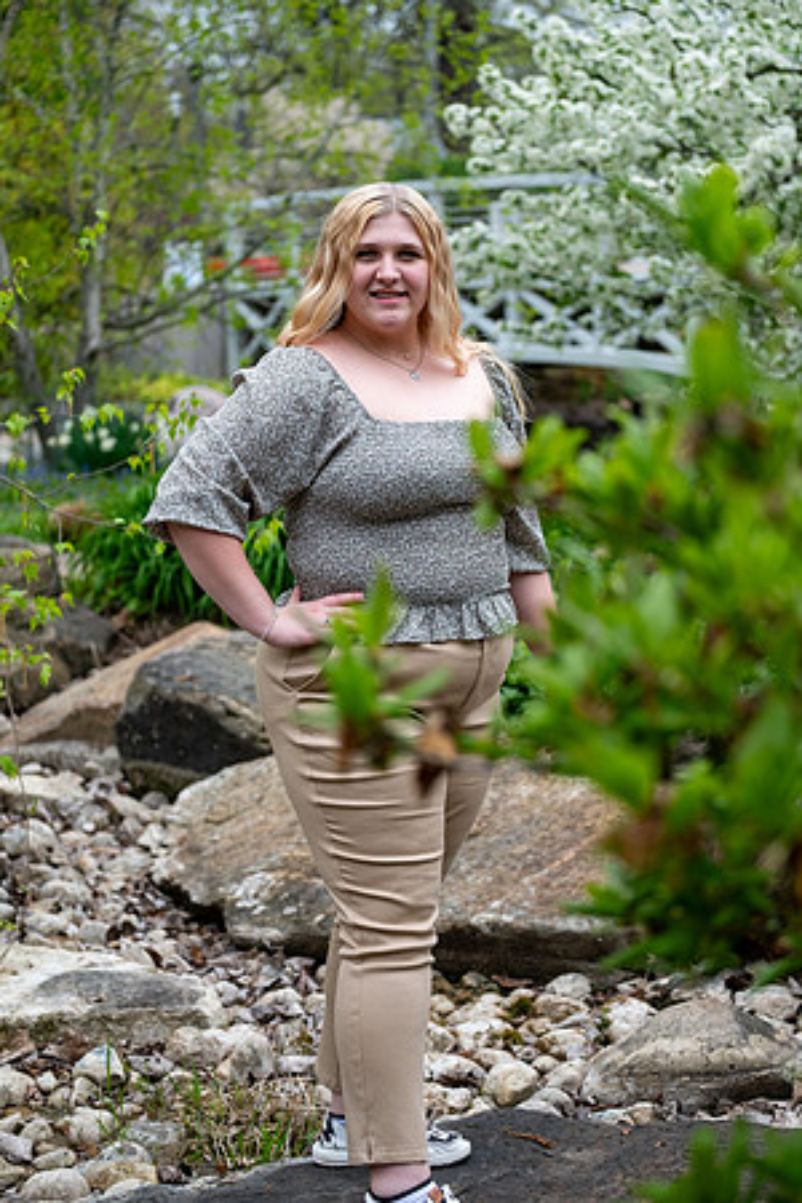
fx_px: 2506
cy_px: 602
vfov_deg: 27.0
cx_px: 401
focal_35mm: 75
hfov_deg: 18.2
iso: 250
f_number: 2.8
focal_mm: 50
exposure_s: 1/500
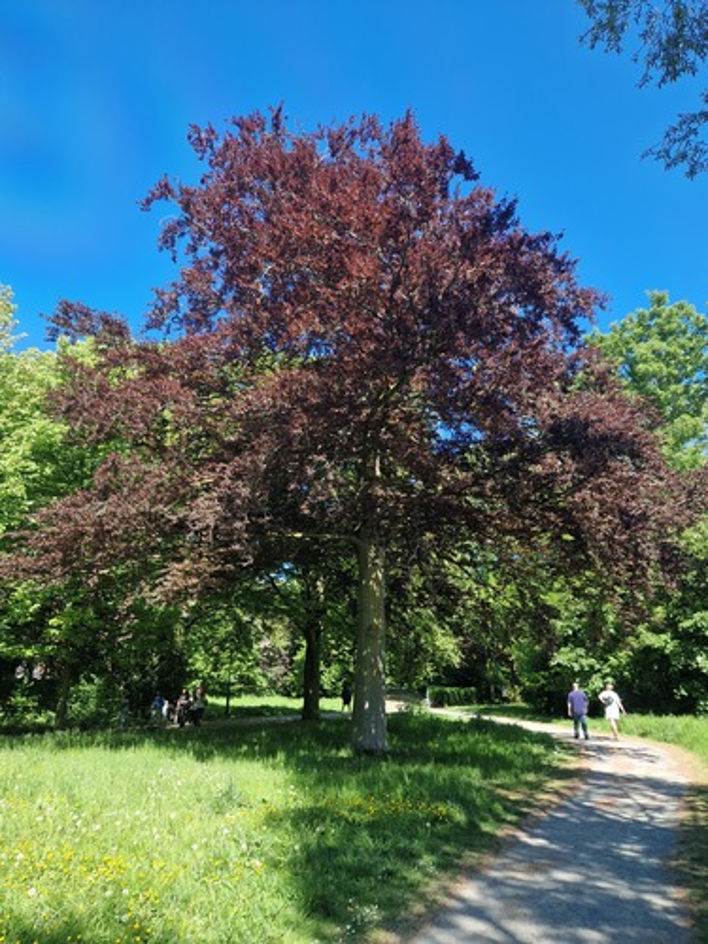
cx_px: 354
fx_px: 627
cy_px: 472
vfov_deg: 73.9
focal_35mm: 23
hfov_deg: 58.9
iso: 50
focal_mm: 5.4
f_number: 1.8
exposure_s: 1/393
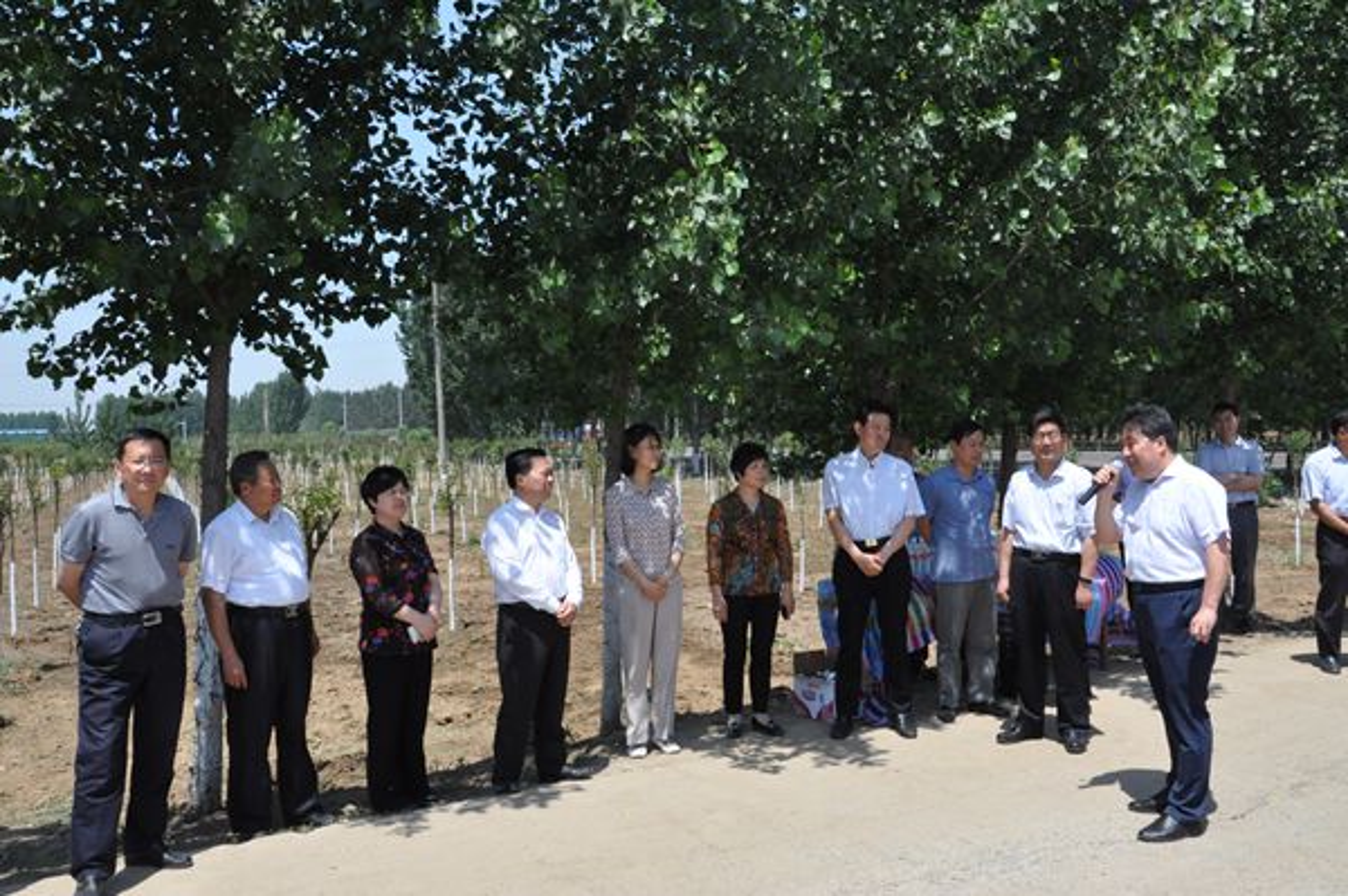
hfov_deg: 59.5
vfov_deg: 41.6
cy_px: 448
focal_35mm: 32
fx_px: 1179
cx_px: 674
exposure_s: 1/800
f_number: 14
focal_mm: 21
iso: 1250
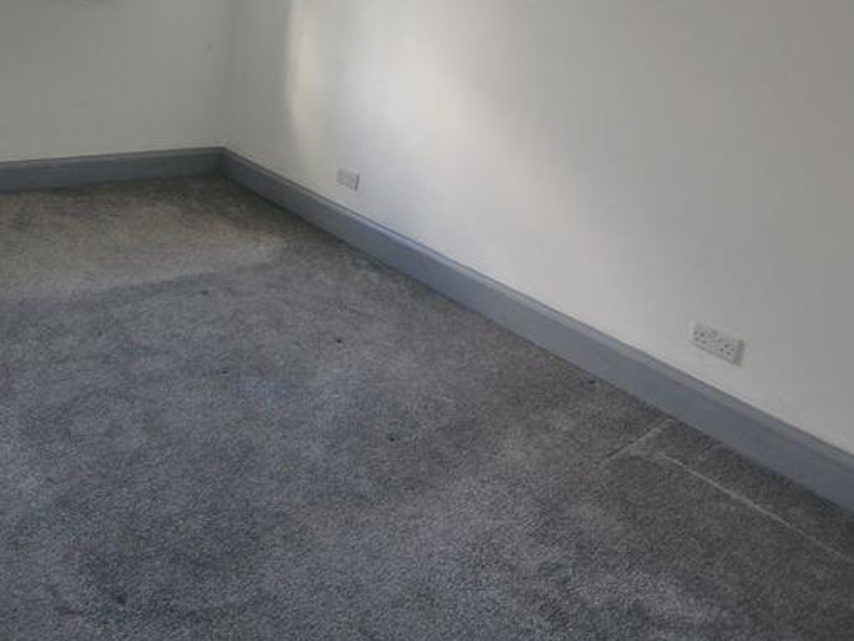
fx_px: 716
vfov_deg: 45.2
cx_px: 336
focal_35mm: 29
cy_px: 107
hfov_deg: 61.0
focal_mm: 10
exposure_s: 1/60
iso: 720
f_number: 3.5
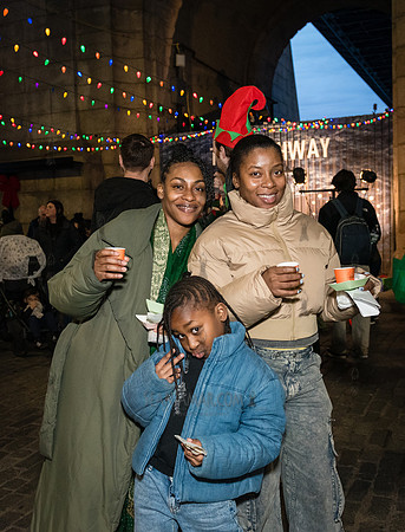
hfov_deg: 37.4
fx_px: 597
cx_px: 210
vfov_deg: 47.9
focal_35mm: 39
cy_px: 266
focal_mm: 27
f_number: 3.5
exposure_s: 1/160
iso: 4000
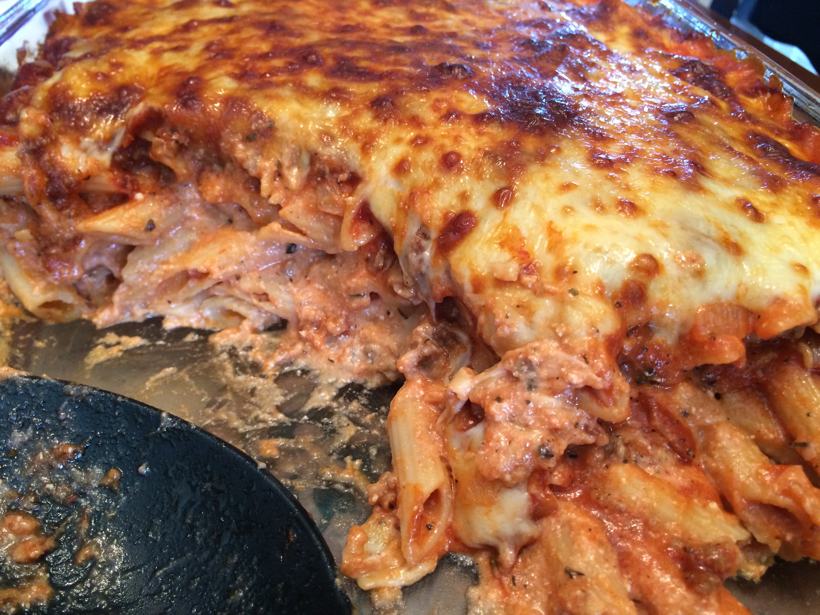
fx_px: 687
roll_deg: -3.8
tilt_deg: -37.8
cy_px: 308
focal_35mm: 29
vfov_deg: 48.2
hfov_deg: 61.7
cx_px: 410
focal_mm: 4.15
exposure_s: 1/30
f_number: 2.2
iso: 125
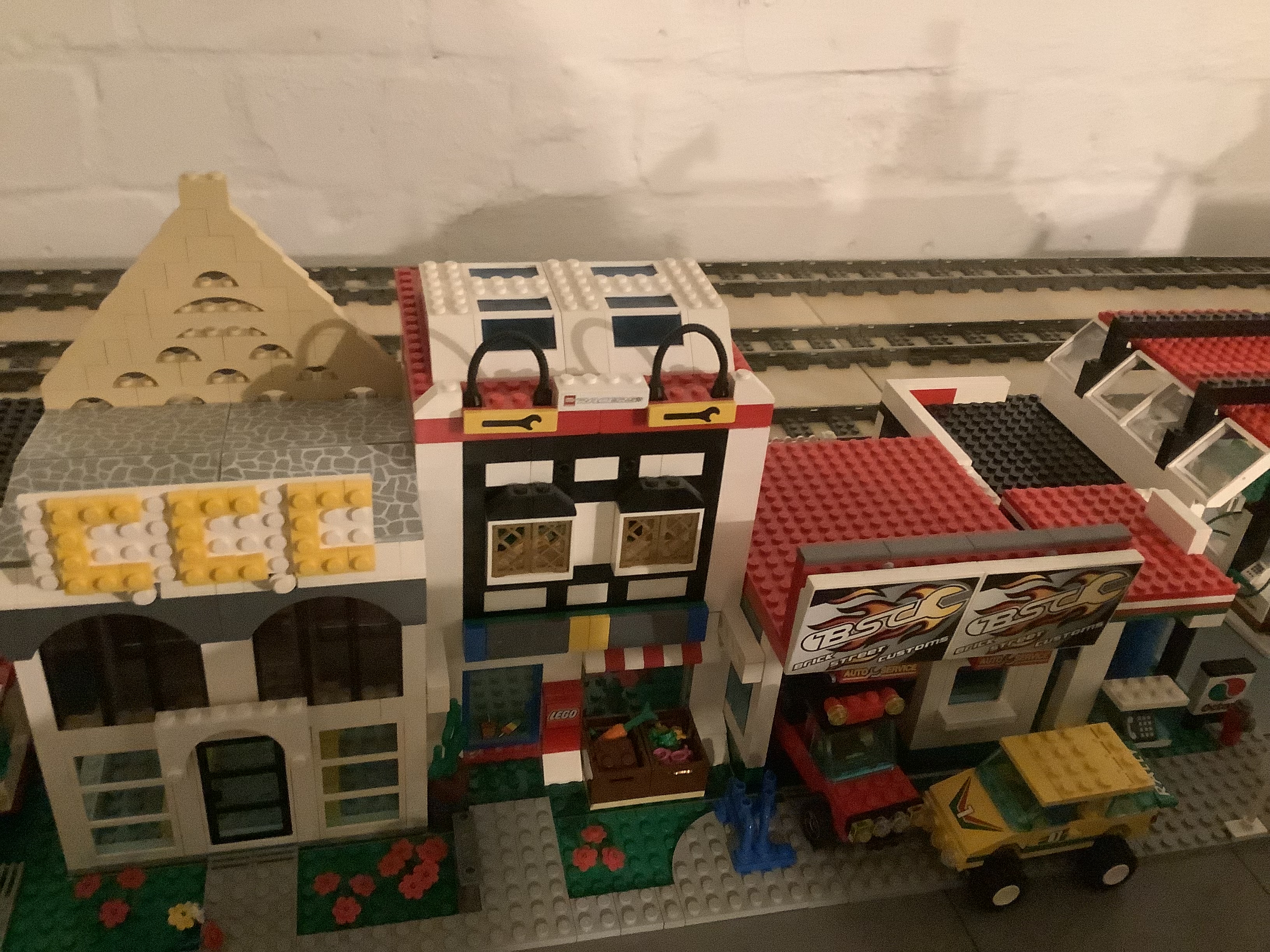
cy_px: 476
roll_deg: -5.8
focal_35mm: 31
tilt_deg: -33.5
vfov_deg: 45.4
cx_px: 635
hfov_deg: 58.4
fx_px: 1137
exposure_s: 1/20
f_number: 2.4
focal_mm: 3.3
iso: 800
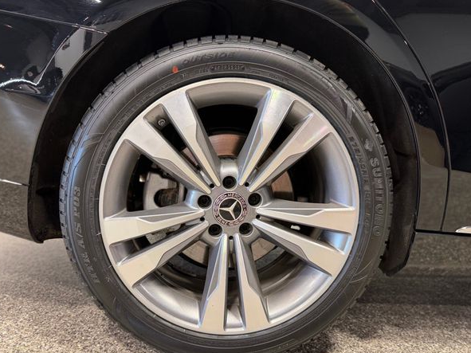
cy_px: 190
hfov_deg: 67.2
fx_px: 354
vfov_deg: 53.0
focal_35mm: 26
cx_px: 218
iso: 200
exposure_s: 1/120
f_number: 1.78
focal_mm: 6.76
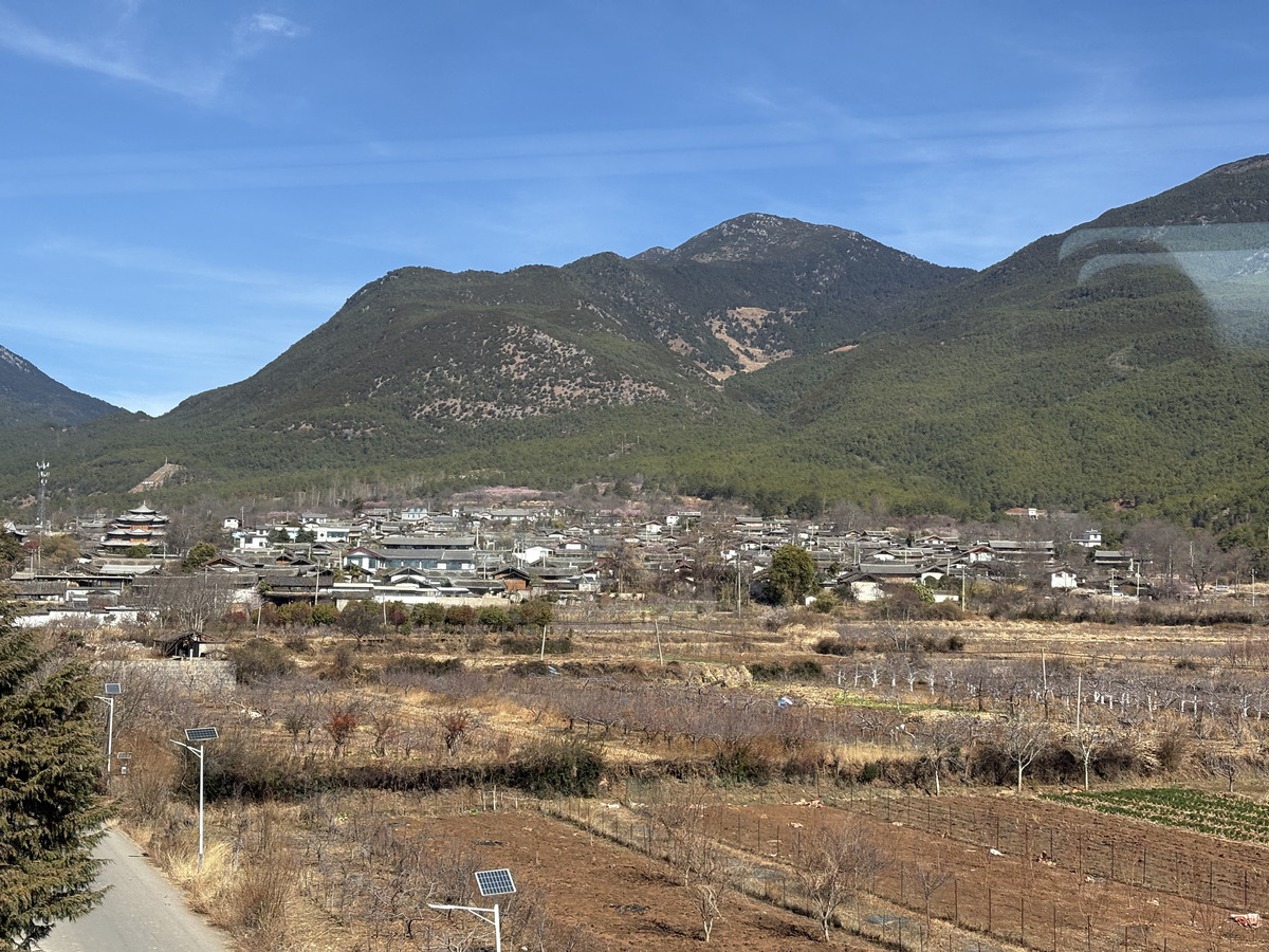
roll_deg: +0.0
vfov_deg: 28.0
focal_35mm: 52
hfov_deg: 36.8
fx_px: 1906
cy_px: 476
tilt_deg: +4.4
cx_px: 634
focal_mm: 5.96
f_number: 1.6
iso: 32
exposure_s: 1/2212
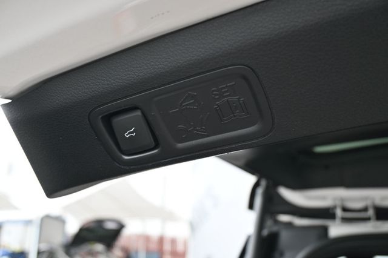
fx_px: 388
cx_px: 194
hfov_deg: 53.2
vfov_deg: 36.8
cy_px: 129
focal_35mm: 36
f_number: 4.2
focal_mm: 24
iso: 360
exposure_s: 1/250
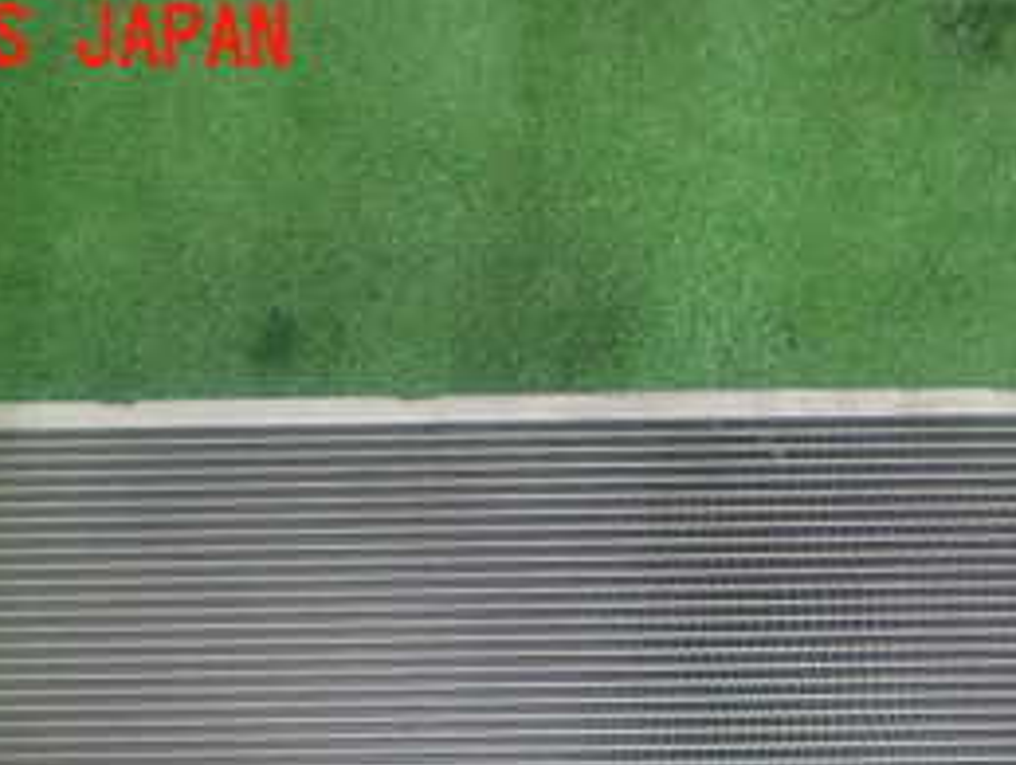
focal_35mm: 74
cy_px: 875
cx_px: 753
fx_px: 2175
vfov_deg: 19.0
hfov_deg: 26.0
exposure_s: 1/30
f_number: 2.4
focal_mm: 5.79
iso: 400
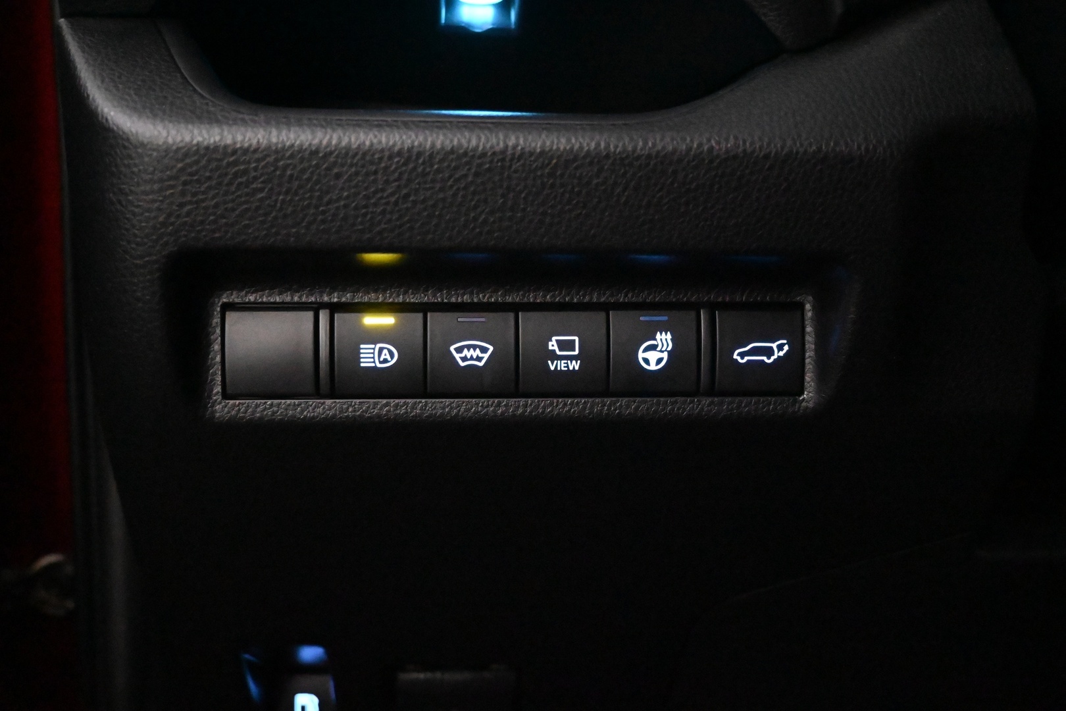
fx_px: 1066
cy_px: 356
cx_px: 533
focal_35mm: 36
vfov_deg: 36.9
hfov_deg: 53.1
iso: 18000
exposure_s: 1/40
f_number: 4.2
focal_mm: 24
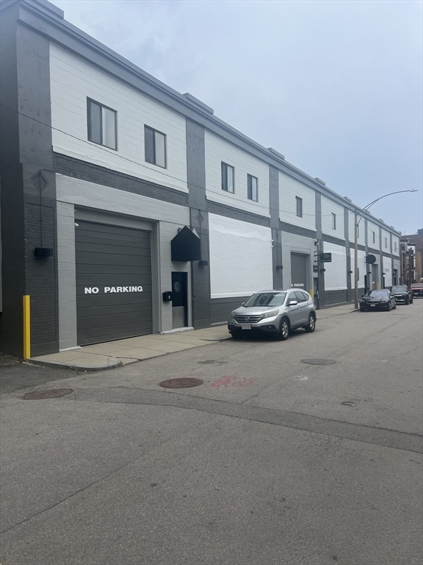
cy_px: 282
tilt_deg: +0.2
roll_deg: +0.2
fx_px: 424
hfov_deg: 53.1
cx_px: 212
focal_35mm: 26
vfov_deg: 67.3
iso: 50
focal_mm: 5.7
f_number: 1.5
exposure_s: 1/2915
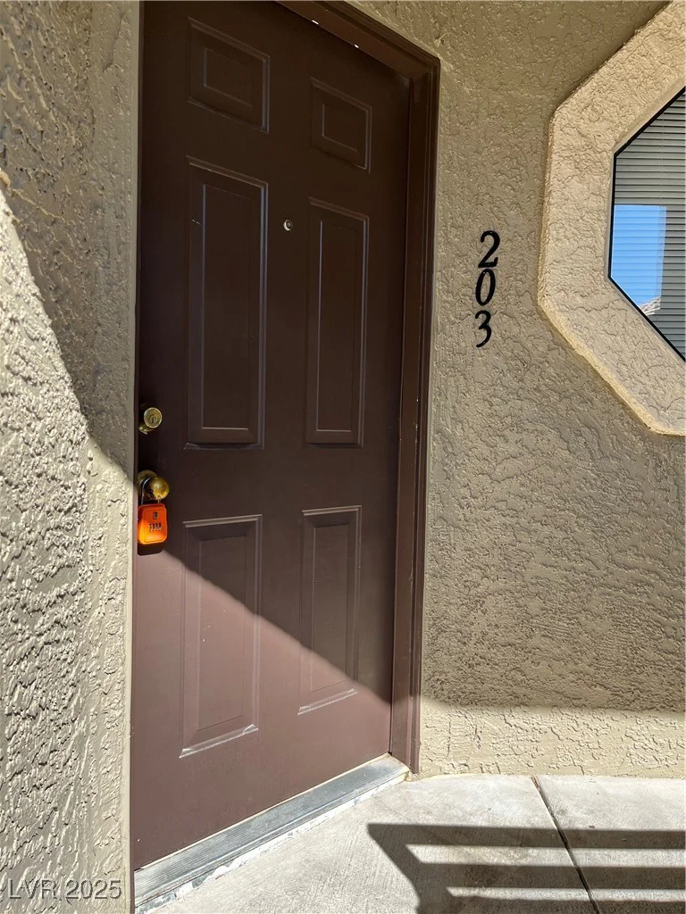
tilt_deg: -3.7
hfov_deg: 53.1
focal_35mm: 26
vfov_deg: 67.3
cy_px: 457
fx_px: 687
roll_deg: -0.6
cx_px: 343
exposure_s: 1/756
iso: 50
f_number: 1.6
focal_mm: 5.1
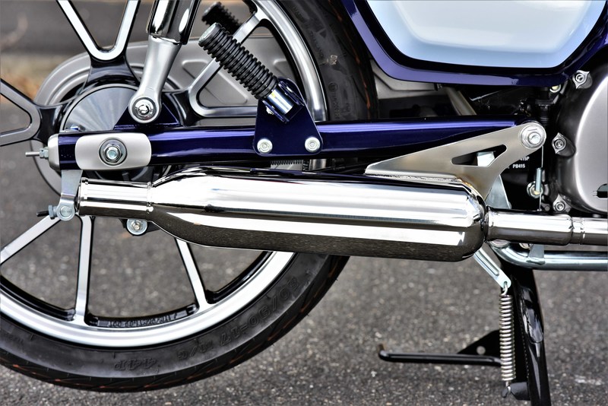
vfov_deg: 13.1
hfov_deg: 19.4
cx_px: 304
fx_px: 1774
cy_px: 203
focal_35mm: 105
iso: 640
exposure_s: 1/640
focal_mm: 105
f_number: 7.1
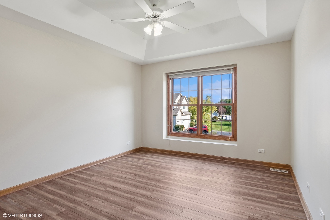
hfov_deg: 90.0
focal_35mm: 18
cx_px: 165
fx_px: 165
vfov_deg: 67.4
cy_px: 110
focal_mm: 12
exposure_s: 1/10
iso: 250
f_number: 8
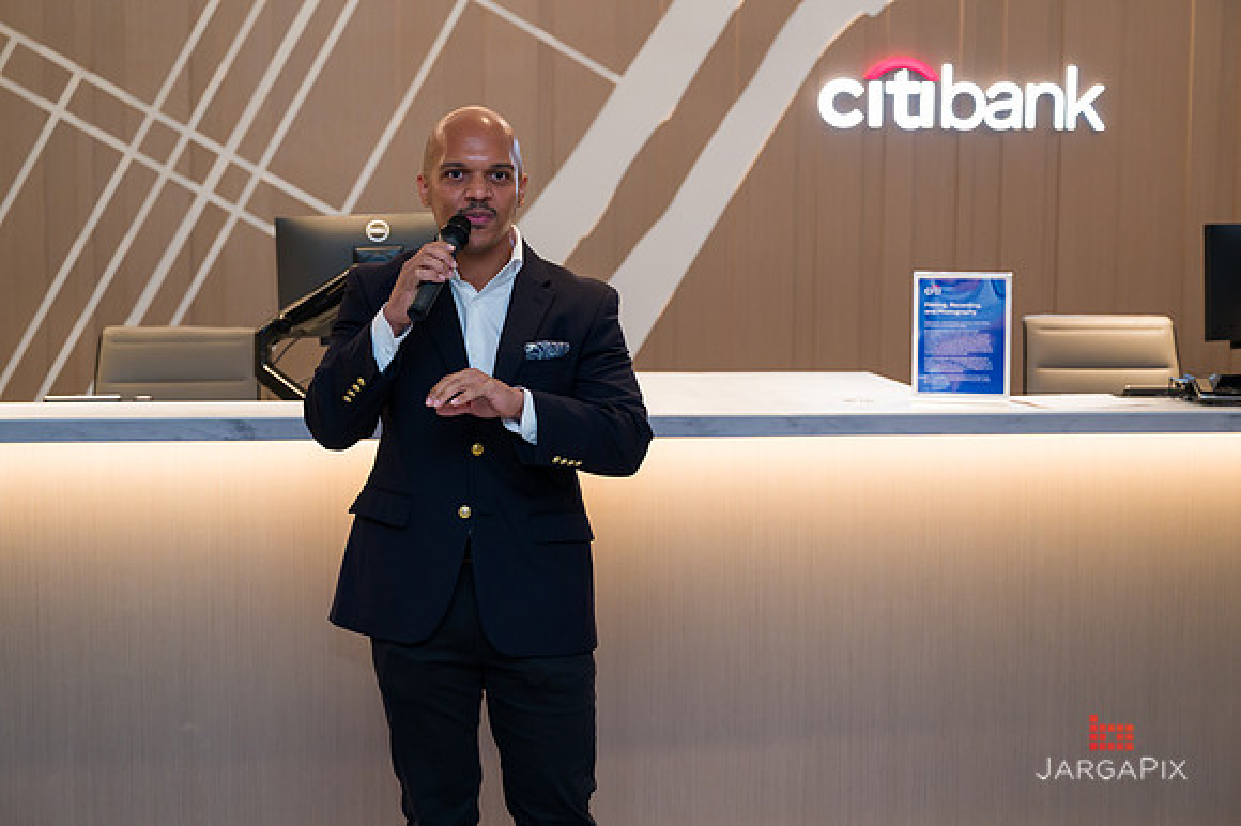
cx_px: 621
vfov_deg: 21.8
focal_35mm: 62
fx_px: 2144
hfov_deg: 32.3
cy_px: 396
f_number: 3.5
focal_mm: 58
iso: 640
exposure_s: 1/200
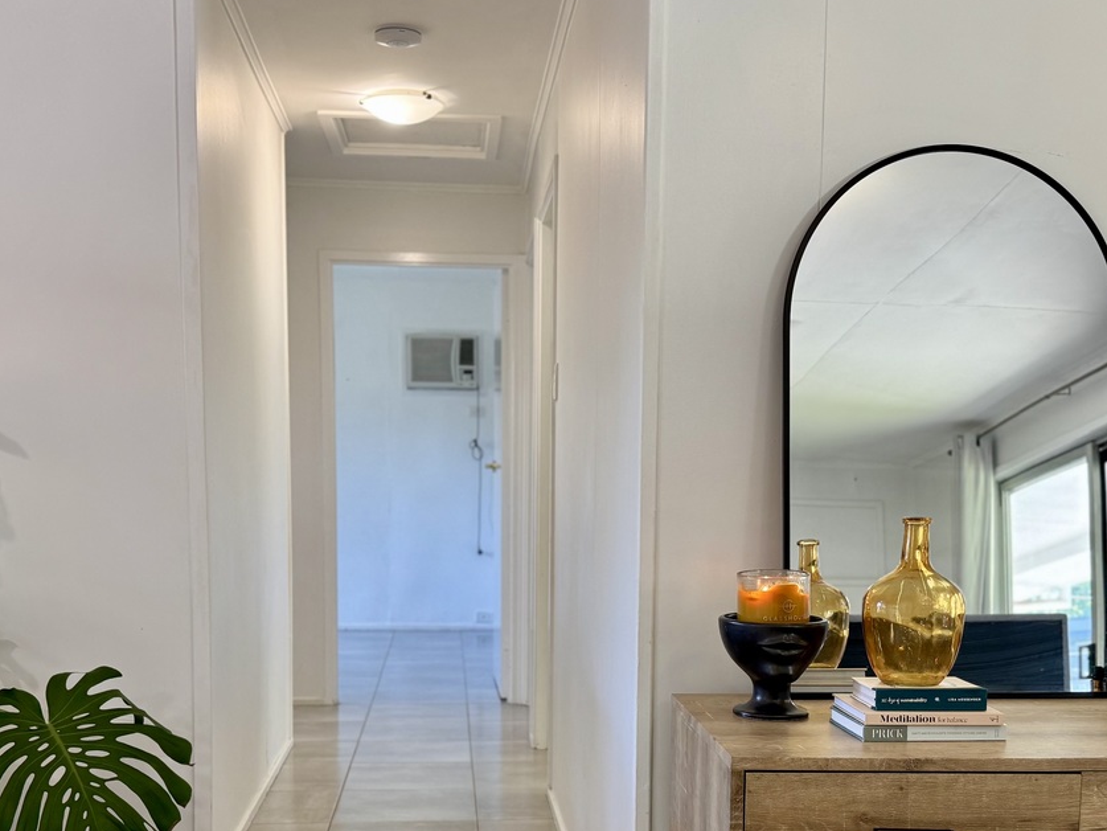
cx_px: 563
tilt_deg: -6.2
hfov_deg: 43.8
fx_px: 1375
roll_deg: -0.1
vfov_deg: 33.0
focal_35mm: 43
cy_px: 619
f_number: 1.78
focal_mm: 6.76
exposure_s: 1/100
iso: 125
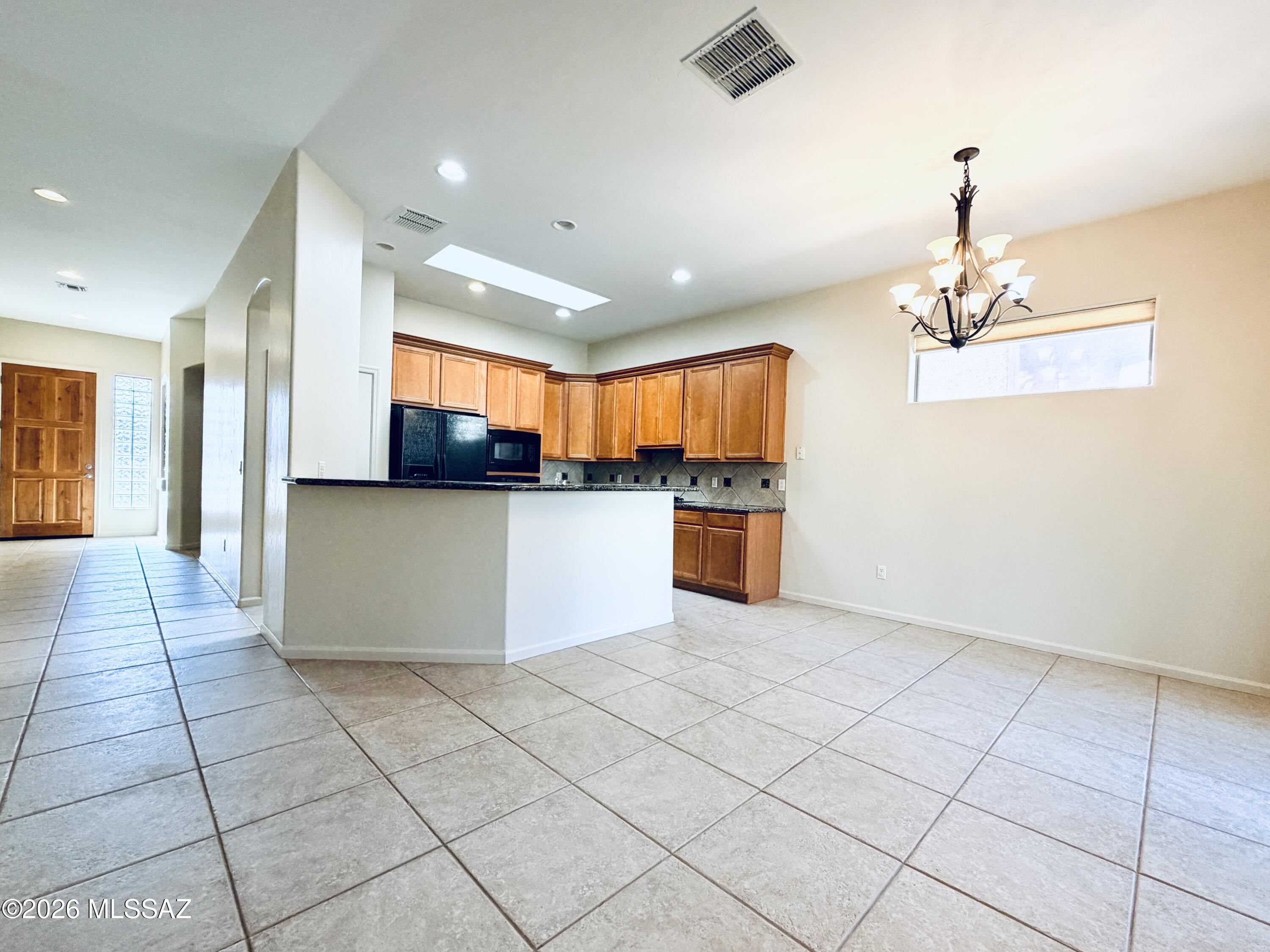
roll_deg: +0.0
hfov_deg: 102.1
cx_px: 635
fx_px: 514
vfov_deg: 85.7
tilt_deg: +1.1
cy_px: 476
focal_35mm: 14
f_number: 2.2
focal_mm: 2.22
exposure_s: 1/120
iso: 200
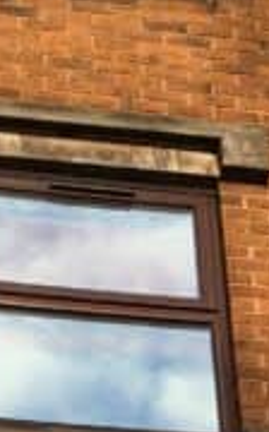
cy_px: 804
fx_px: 2059
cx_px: 91
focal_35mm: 175
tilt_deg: +31.9
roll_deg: +1.3
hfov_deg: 7.5
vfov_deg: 11.1
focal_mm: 4.15
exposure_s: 1/836
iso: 25
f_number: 2.2
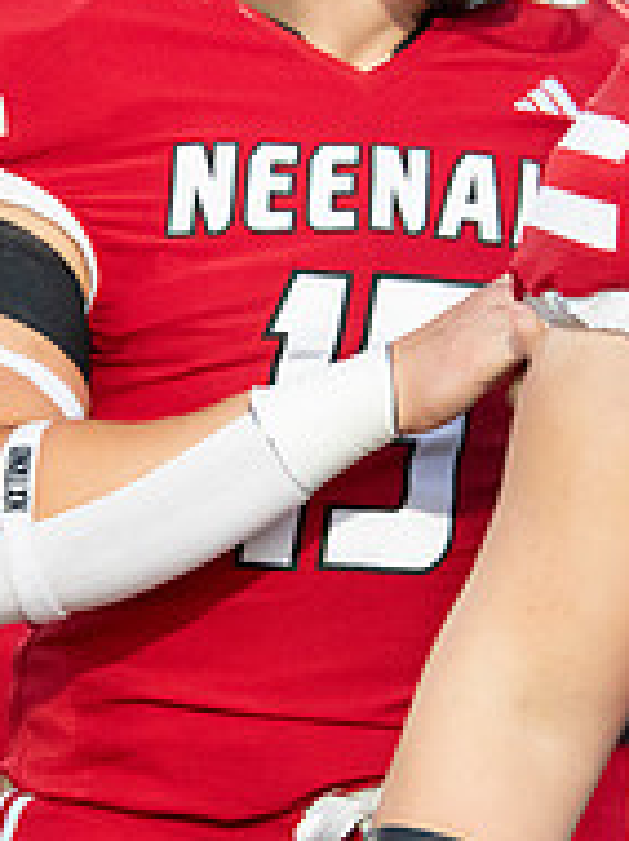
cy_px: 370
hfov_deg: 4.5
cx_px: 323
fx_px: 7989
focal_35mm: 329
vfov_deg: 6.0
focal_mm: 112
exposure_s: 1/800
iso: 8000
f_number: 5.6
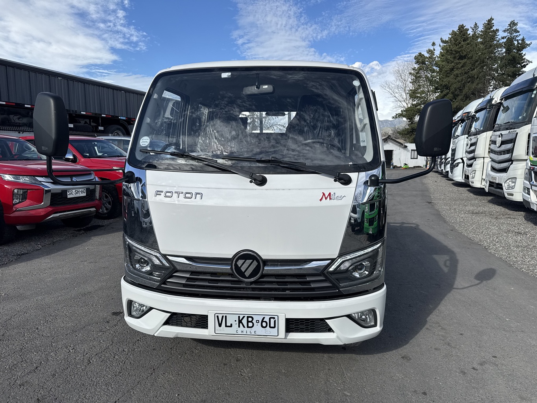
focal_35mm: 24
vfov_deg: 56.8
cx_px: 268
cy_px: 202
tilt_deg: -6.5
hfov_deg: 71.6
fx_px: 372
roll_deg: +0.2
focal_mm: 6.76
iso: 80
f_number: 1.78
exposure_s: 1/4950
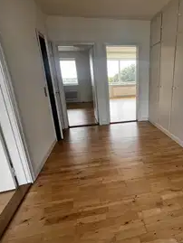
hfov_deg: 69.5
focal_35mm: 18
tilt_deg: -16.7
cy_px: 118
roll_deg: +1.5
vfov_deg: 87.7
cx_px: 123
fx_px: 127
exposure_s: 1/100
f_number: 1.8
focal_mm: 1.57
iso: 32
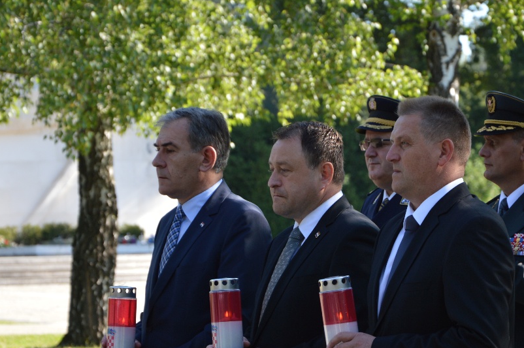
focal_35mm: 191
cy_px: 234
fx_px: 2774
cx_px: 322
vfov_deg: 7.2
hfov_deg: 10.8
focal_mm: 85
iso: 140
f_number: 5.6
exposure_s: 1/125
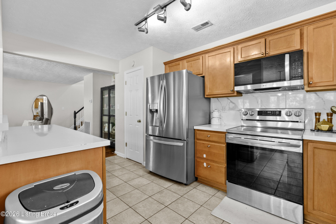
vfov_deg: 73.8
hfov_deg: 96.7
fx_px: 149
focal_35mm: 16
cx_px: 168
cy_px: 112
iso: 400
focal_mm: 16
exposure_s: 1/1.25
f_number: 11
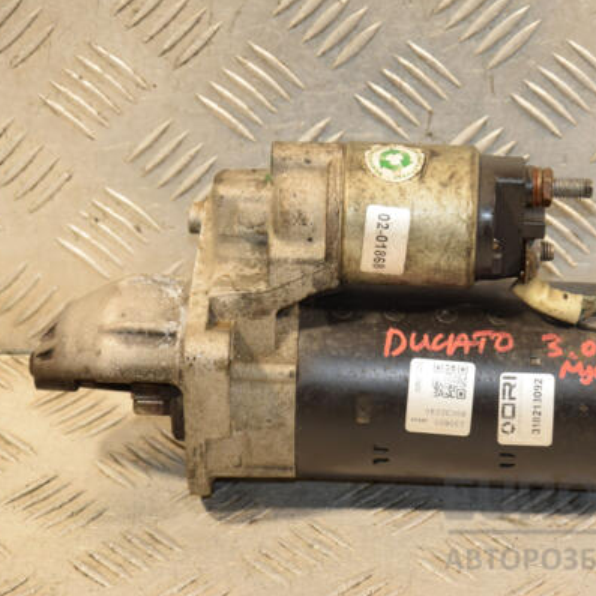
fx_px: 3000
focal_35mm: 154
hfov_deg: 11.3
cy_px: 297
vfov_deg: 11.3
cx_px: 416
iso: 800
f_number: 5.3
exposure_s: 1/125
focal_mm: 80
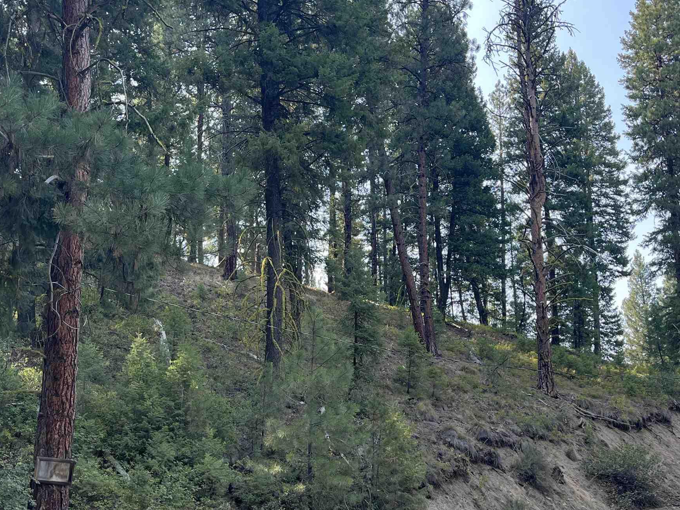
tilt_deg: +14.3
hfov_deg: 41.2
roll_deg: +2.9
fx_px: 904
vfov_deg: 31.2
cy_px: 350
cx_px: 342
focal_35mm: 46
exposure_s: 1/449
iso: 50
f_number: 1.6
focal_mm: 5.1
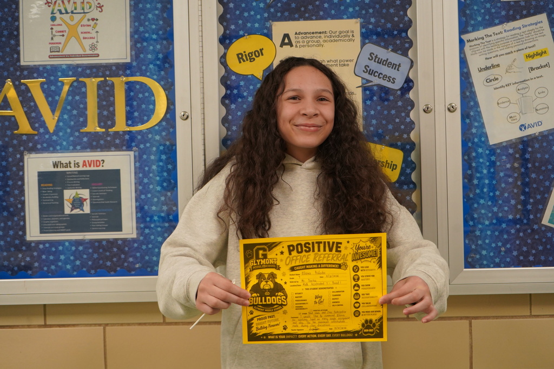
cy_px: 184
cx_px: 277
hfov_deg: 31.4
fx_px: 985
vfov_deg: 21.2
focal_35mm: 64
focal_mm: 64
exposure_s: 1/160
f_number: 5.6
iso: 2500
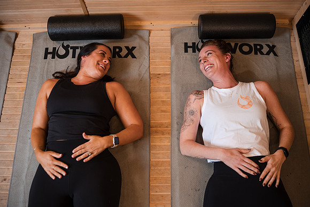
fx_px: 301
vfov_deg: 37.9
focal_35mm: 35
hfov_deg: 54.4
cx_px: 155
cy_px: 104
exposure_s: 1/125
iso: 400
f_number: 3.2
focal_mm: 35
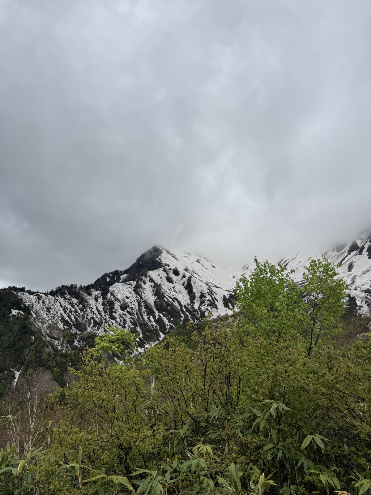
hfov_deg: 56.8
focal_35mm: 24
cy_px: 248
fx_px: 343
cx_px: 186
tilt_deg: +15.0
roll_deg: -3.2
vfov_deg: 71.6
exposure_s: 1/4310
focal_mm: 6.76
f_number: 1.78
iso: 80
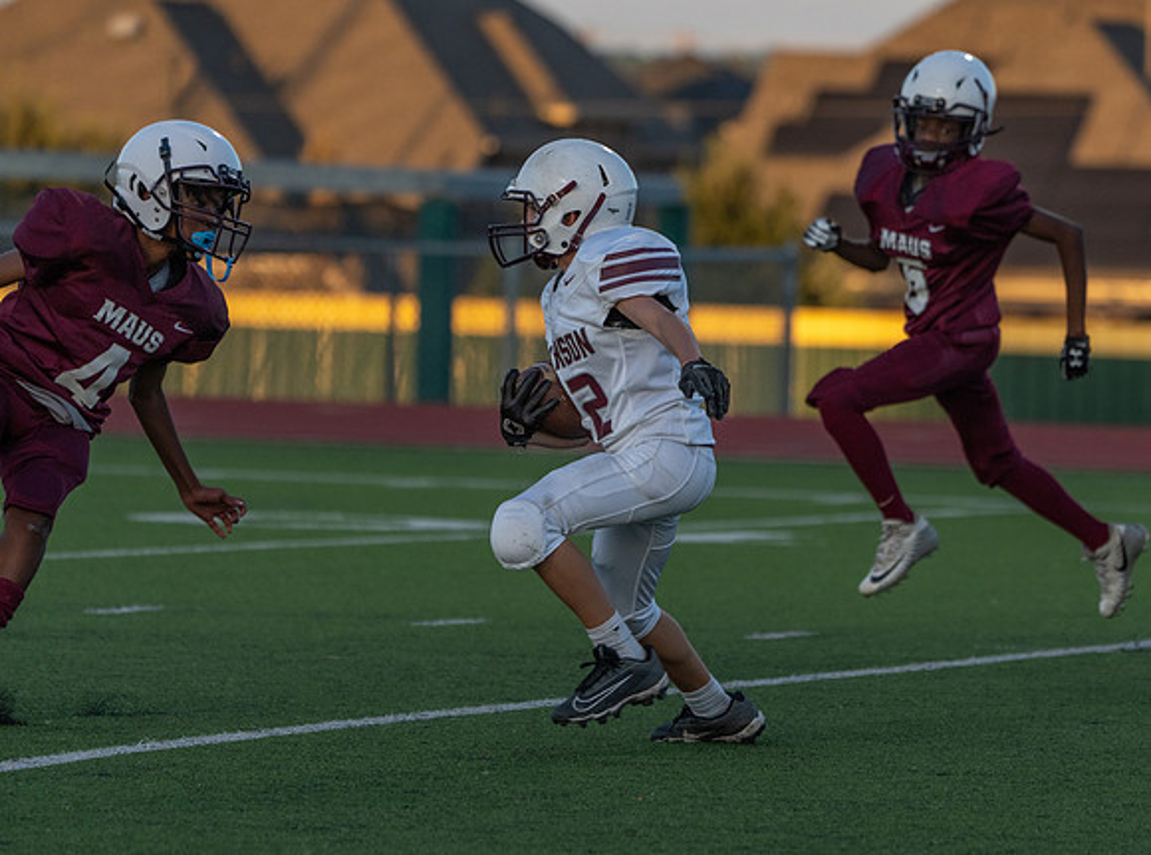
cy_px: 449
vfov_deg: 3.8
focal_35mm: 389
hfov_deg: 5.1
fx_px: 12878
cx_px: 831
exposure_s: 1/1000
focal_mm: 279
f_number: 5.6
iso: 400
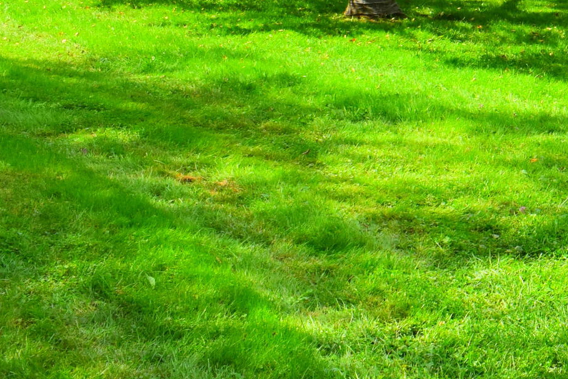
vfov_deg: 15.1
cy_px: -2
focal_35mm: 89
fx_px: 1404
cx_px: 763
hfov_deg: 20.6
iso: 200
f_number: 9
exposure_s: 1/320
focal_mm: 18
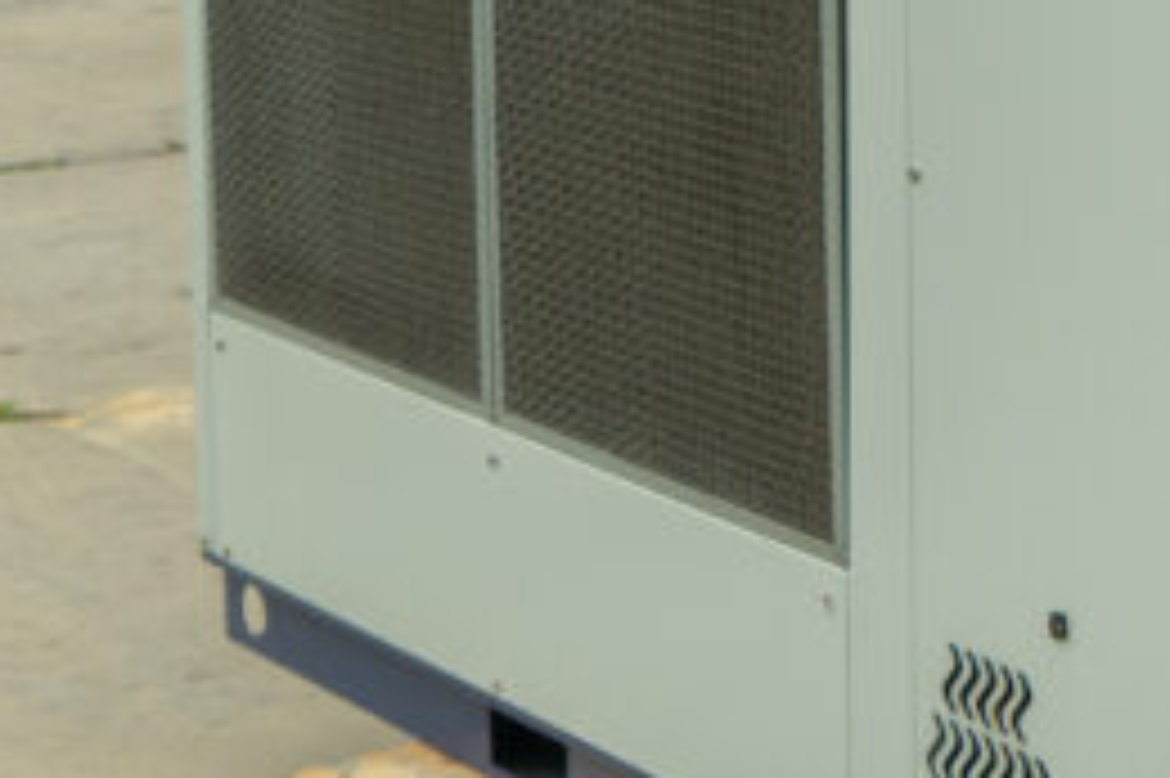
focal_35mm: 146
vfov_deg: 9.3
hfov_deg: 13.7
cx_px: 1346
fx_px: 4742
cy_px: 20
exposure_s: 1/100
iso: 160
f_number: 7.1
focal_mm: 37
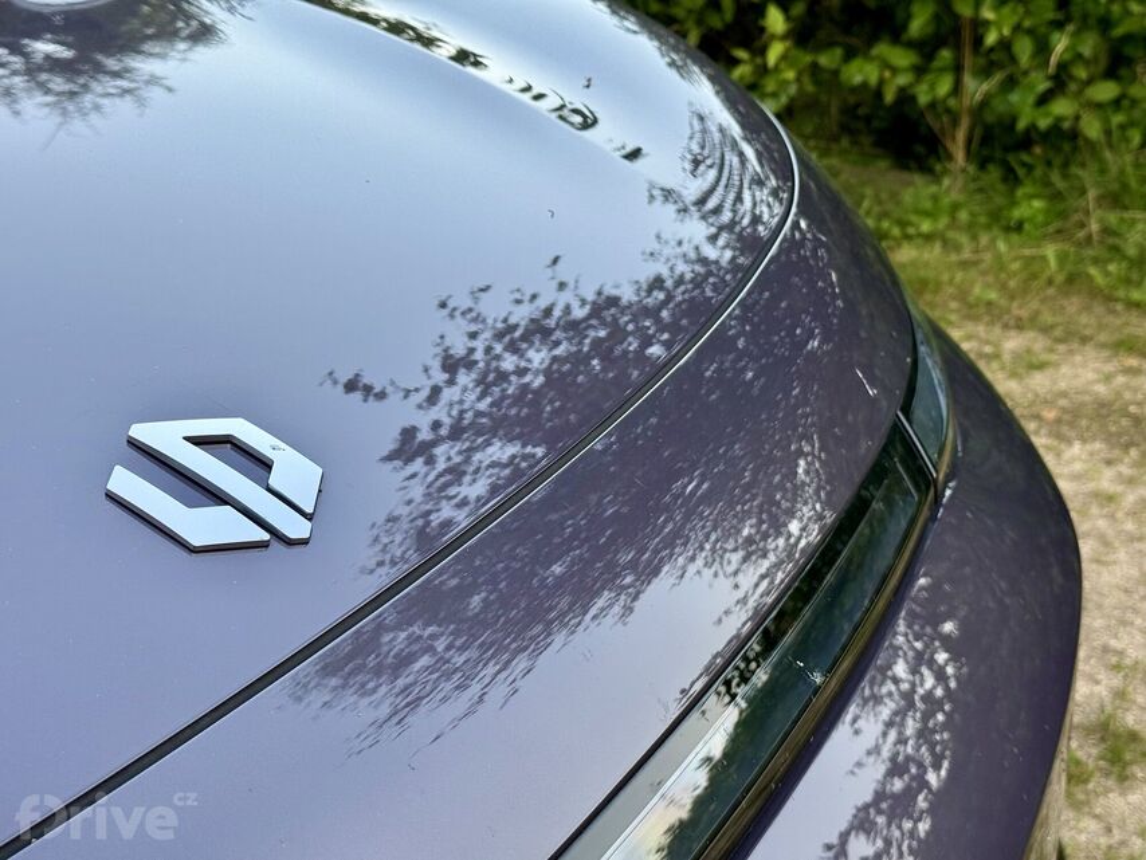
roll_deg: +1.6
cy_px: 430
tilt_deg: -25.2
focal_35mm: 48
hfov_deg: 39.6
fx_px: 1590
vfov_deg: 30.3
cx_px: 573
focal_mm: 6.76
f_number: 1.78
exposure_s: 1/276
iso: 64
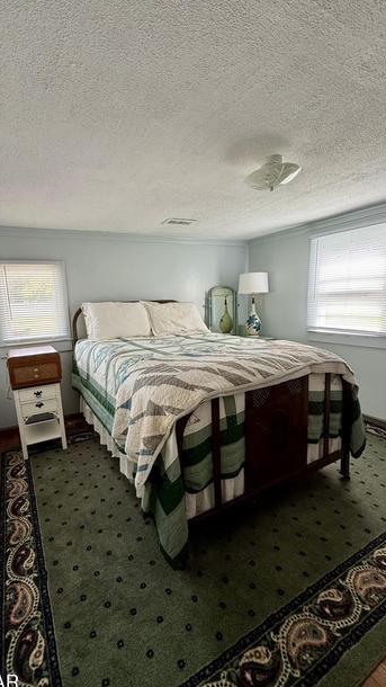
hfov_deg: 66.7
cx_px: 163
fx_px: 291
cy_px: 354
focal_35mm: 16
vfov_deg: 99.3
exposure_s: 1/99
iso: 100
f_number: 2.2
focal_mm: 2.22
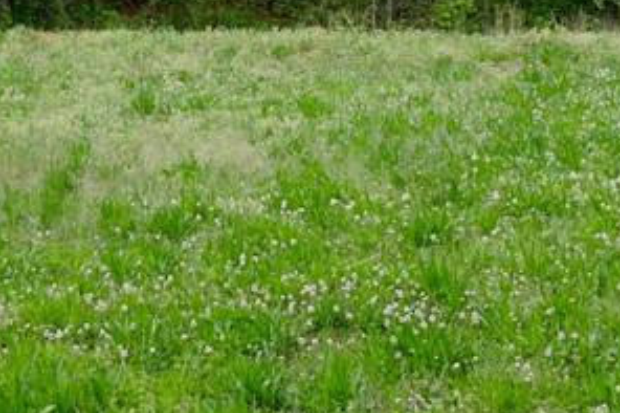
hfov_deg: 18.8
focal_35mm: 108
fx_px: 1859
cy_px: -281
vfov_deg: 11.9
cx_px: 180
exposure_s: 1/160
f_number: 2
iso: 200
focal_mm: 15
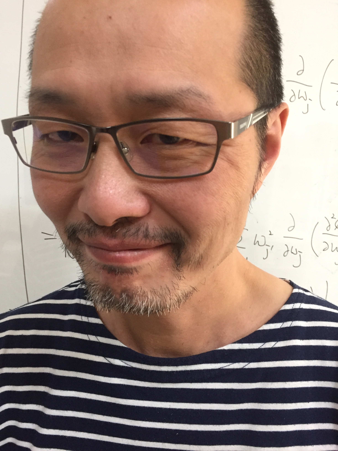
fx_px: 378
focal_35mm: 29
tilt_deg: -8.1
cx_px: 169
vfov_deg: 61.7
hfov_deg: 48.2
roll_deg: -5.5
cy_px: 226
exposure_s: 1/30
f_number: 2.2
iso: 250
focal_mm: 4.15
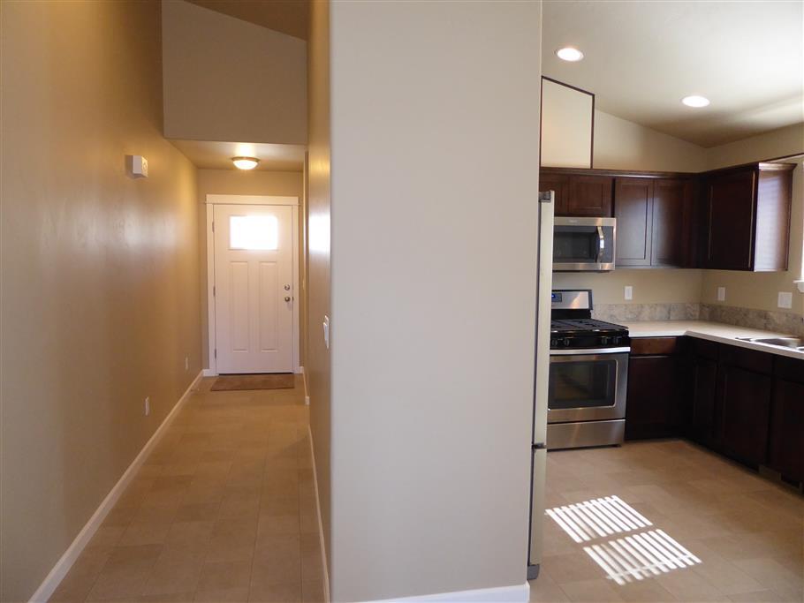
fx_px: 558
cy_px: 302
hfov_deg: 71.6
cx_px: 402
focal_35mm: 24
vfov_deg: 56.8
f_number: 3.3
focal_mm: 4.3
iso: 400
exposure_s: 1/60
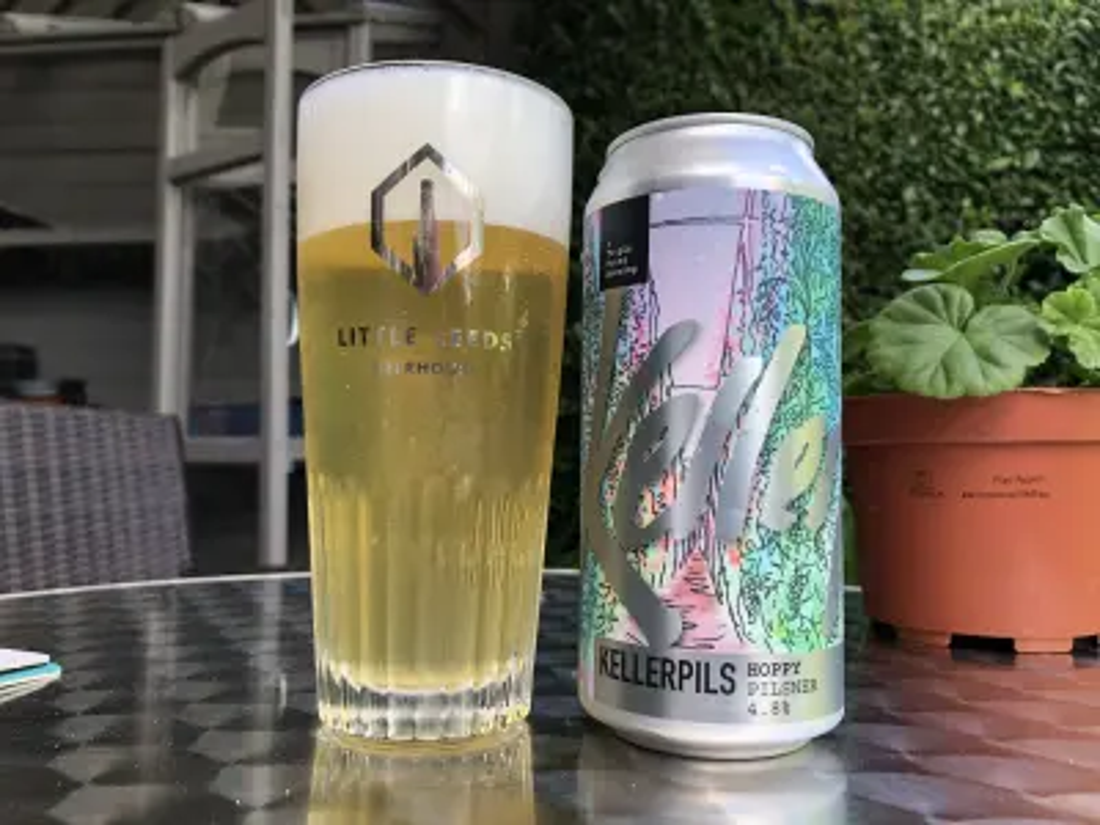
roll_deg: +1.7
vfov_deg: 49.7
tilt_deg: +4.6
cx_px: 550
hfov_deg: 63.4
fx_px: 890
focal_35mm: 28
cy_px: 412
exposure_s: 1/120
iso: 40
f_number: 1.8
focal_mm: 3.99
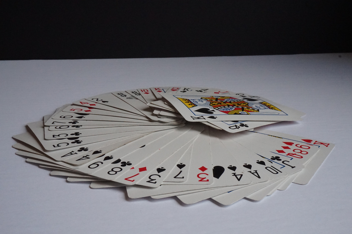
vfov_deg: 30.8
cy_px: 117
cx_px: 176
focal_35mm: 44
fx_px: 425
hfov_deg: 45.0
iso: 2500
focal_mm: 29
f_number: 22
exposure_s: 1/60
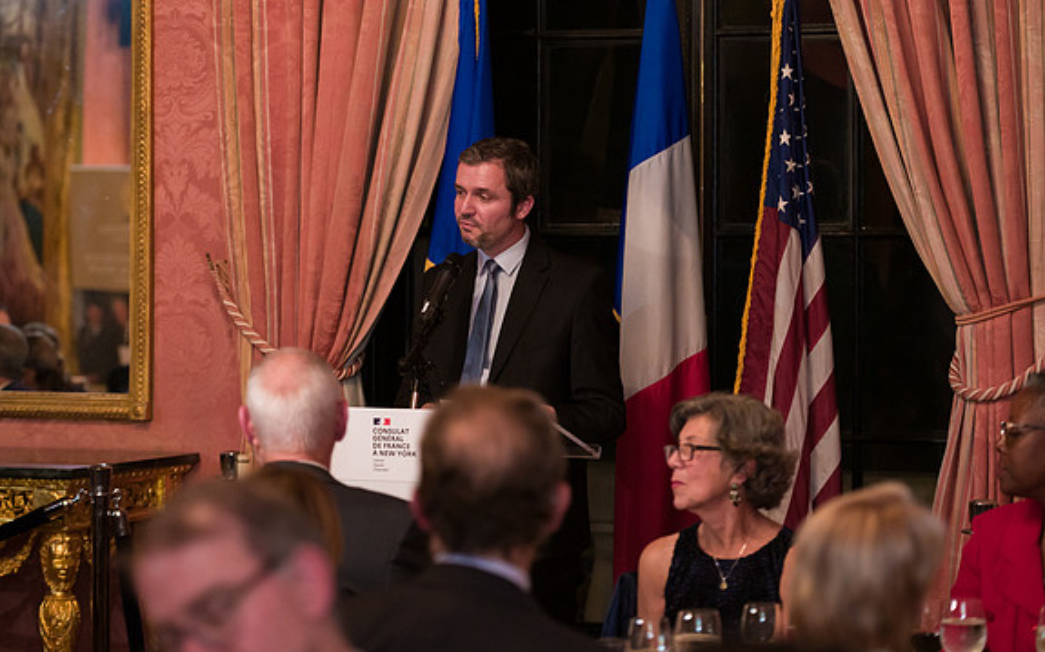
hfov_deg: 18.8
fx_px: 3160
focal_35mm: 111
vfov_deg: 11.8
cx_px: 493
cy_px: 302
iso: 3200
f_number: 3.2
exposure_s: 1/200
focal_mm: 102
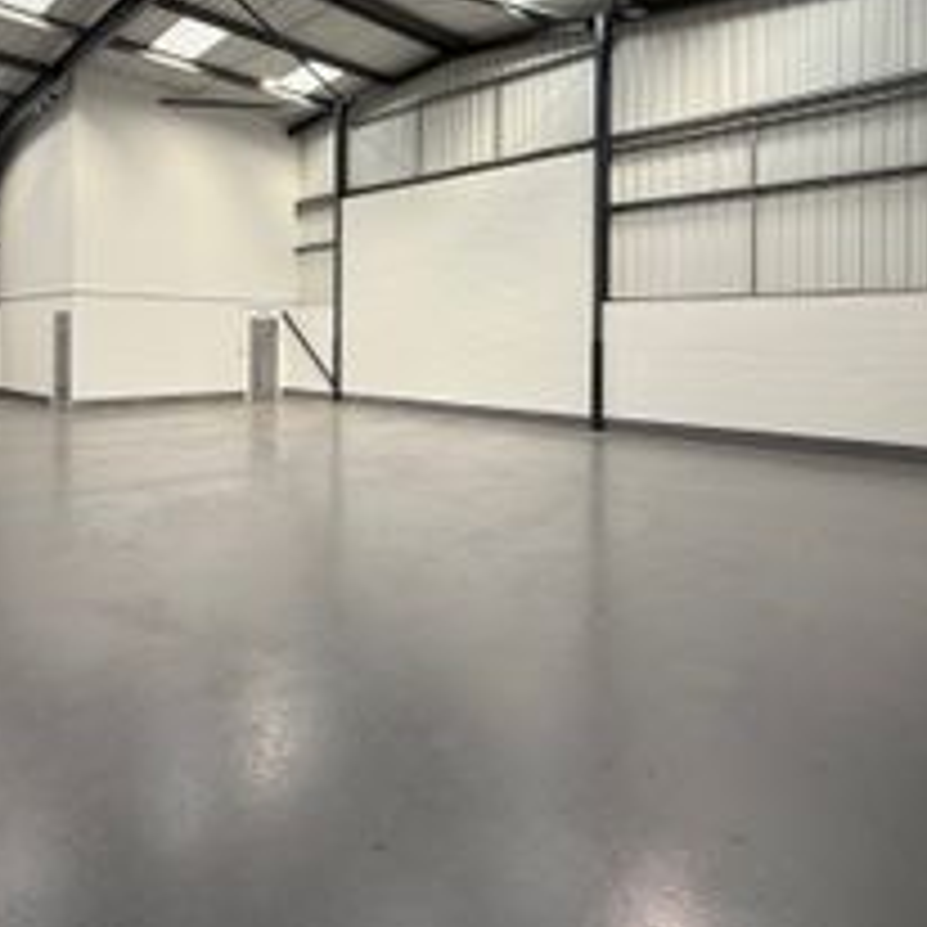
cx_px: 360
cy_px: 338
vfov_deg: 63.9
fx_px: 727
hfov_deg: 64.3
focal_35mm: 24
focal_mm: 2.22
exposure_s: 1/132
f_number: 2.2
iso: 50
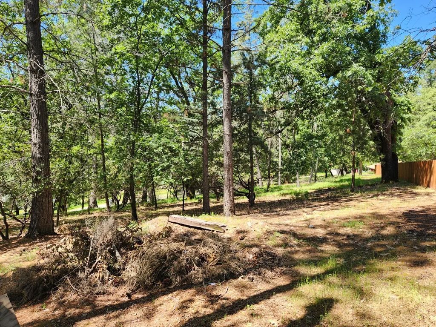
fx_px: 290
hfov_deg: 73.9
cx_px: 218
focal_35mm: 23
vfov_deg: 58.9
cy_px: 164
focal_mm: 5.4
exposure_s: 1/316
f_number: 1.8
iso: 20
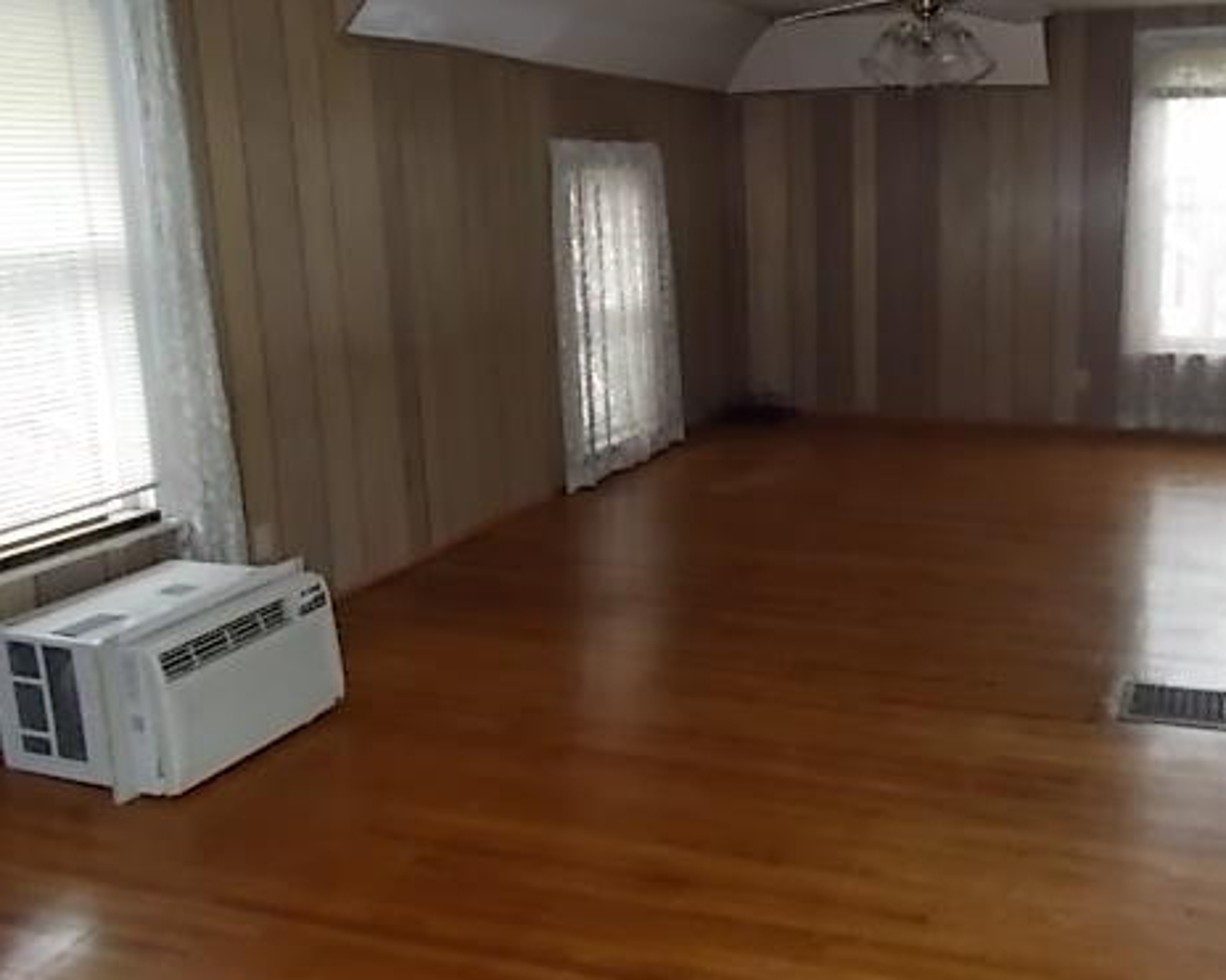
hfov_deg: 50.4
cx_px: 838
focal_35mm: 35
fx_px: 1270
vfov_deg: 42.2
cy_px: 438
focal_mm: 4.6
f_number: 3.2
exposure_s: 1/25
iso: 250
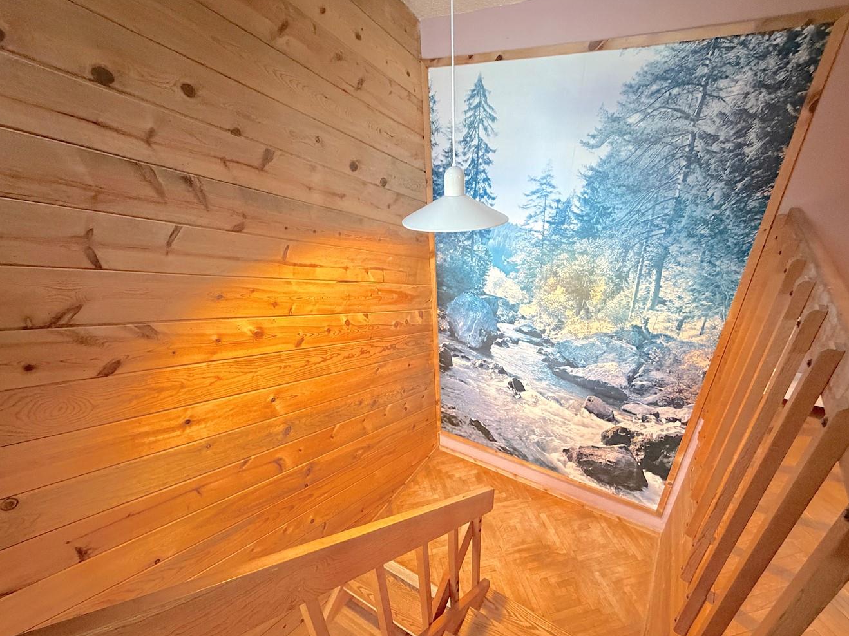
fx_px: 417
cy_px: 369
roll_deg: +3.4
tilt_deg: -31.3
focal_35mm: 17
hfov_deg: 91.0
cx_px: 433
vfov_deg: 74.2
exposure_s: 1/60
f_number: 2.2
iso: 1000
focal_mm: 2.22
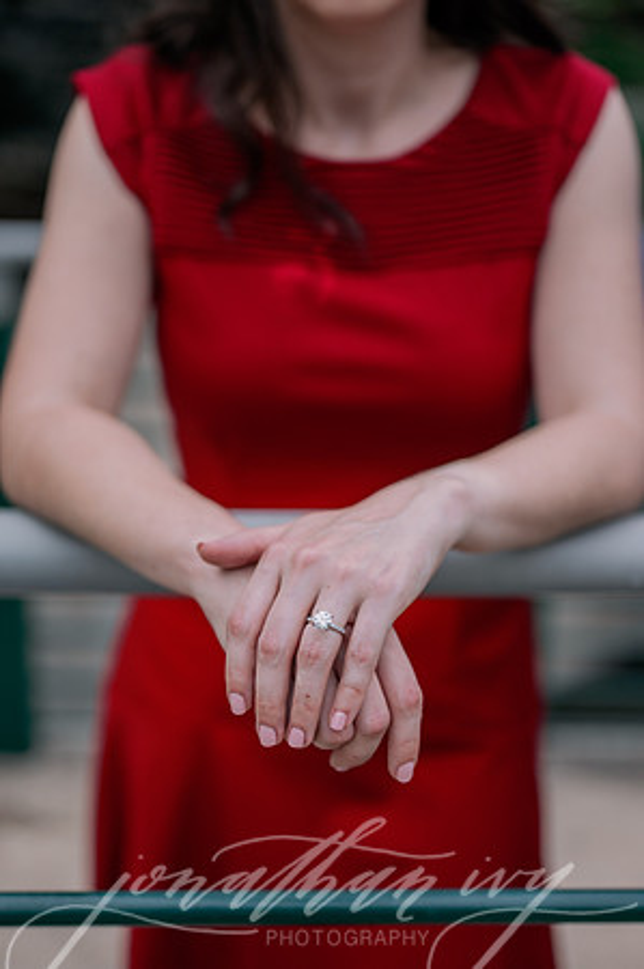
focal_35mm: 50
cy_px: 484
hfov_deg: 26.9
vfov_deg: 39.6
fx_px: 1345
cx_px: 322
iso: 320
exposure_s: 1/500
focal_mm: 50
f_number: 2
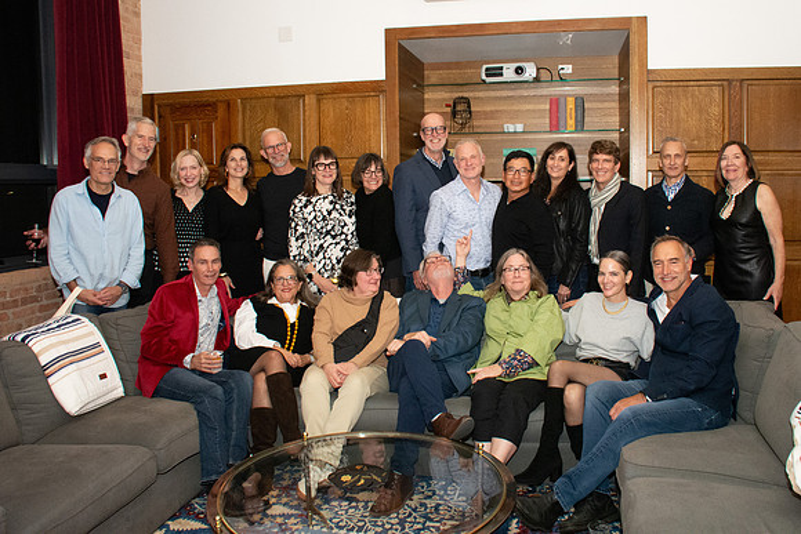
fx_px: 645
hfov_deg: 63.6
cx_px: 430
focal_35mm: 29
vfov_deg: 44.9
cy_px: 247
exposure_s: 1/160
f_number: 9
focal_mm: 18
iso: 5000
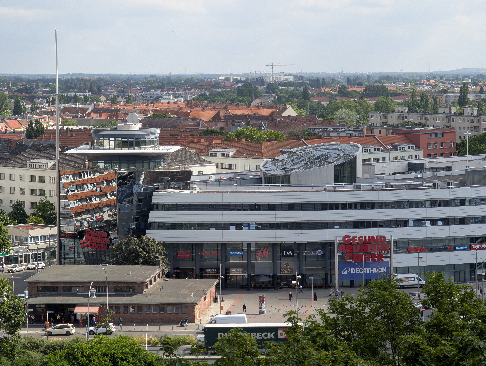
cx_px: 243
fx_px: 1547
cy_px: 183
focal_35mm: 110
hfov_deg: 17.9
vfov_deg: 13.5
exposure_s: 1/563
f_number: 2.8
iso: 48
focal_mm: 17.91
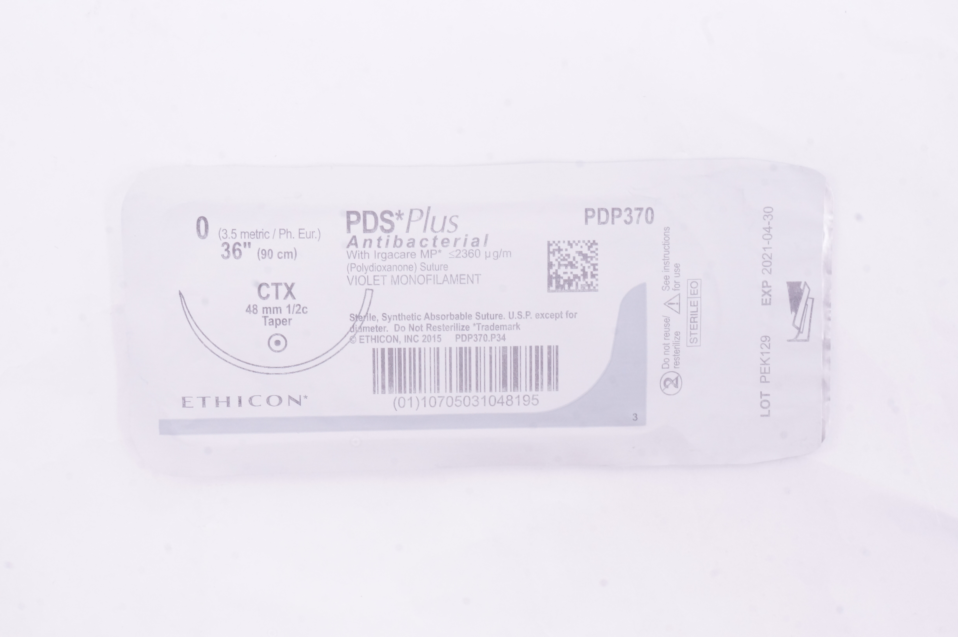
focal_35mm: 58
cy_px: 318
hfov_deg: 34.2
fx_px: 1555
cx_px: 479
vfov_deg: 23.1
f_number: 18
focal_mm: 39
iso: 1600
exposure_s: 1/20
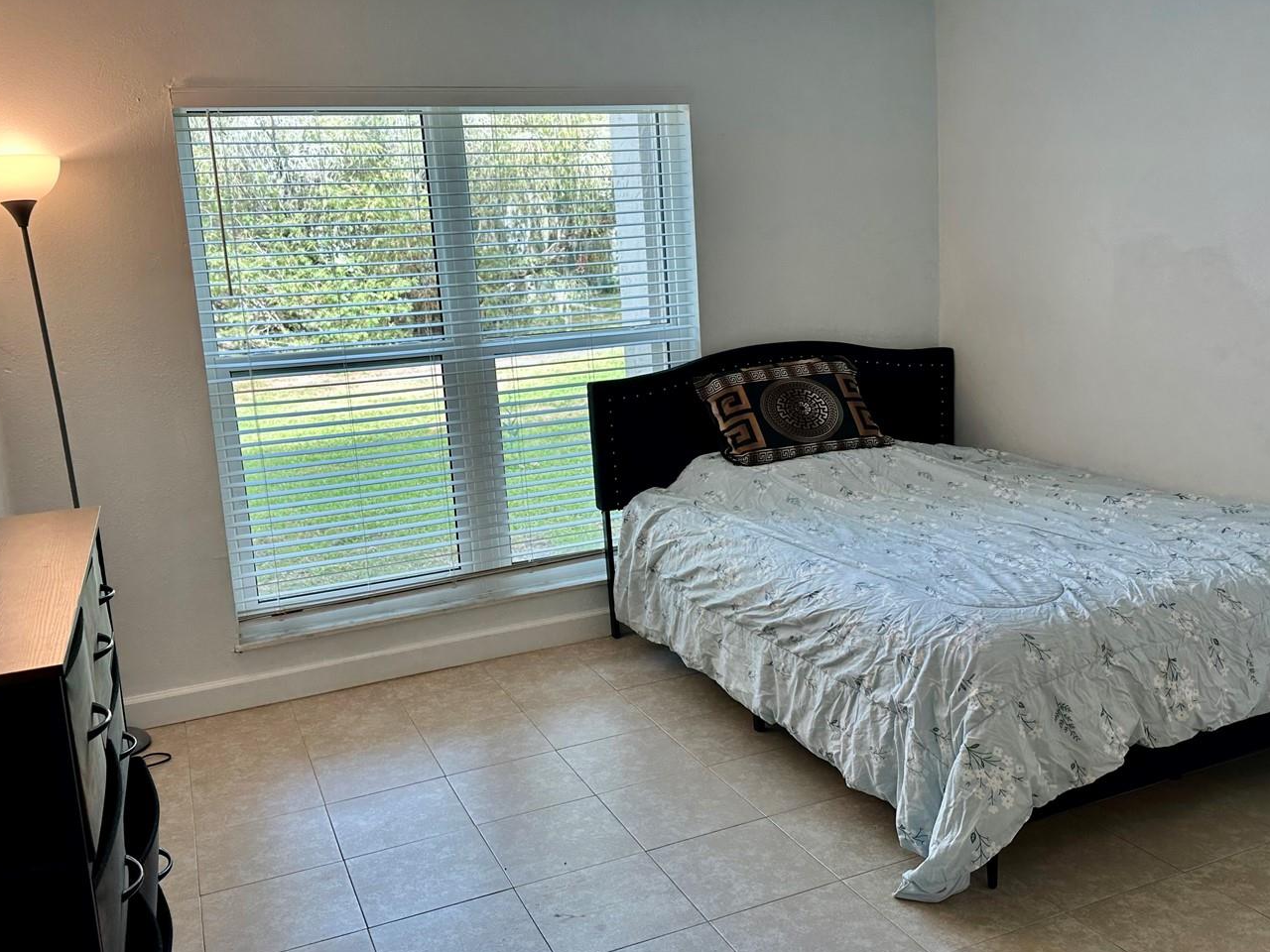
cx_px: 622
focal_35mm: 30
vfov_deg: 46.8
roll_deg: +3.4
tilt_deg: -9.0
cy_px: 458
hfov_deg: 60.0
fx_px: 1101
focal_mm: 6.86
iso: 64
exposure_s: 1/120
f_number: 1.78
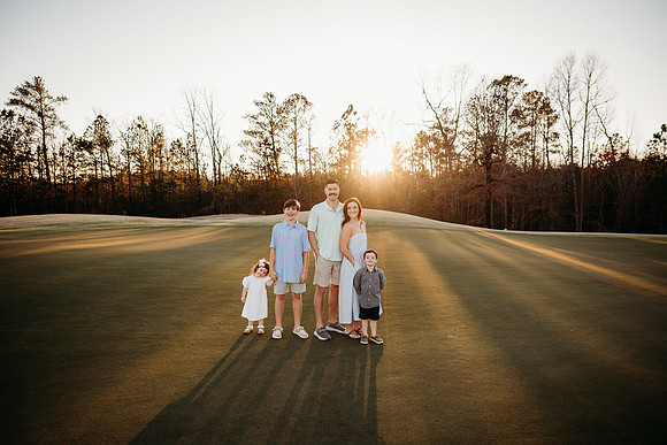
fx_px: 445
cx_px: 334
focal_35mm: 24
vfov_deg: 53.2
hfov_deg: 73.7
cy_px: 222
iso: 160
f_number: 2.5
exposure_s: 1/640
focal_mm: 24
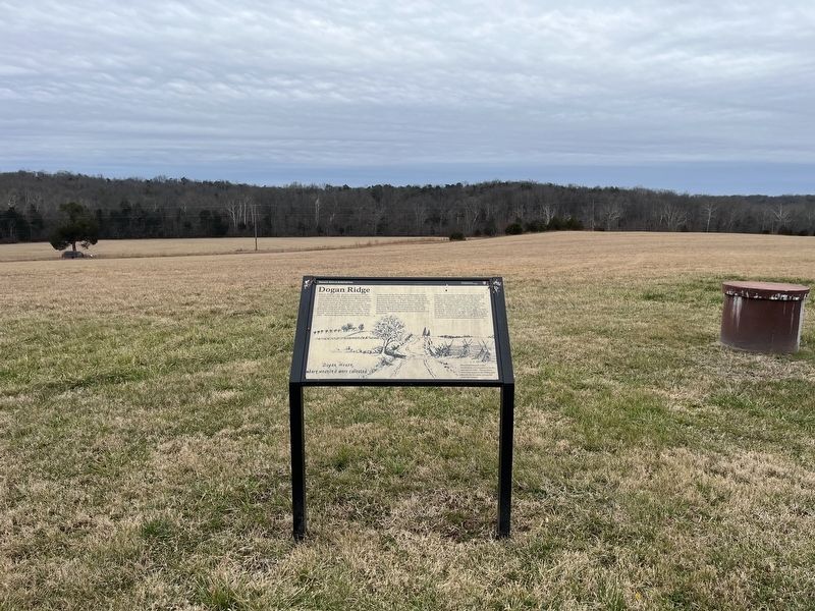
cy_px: 306
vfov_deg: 53.1
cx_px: 408
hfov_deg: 67.3
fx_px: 612
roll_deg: -1.6
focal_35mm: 26
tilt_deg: -9.3
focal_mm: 5.1
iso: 50
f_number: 1.6
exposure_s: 1/1600
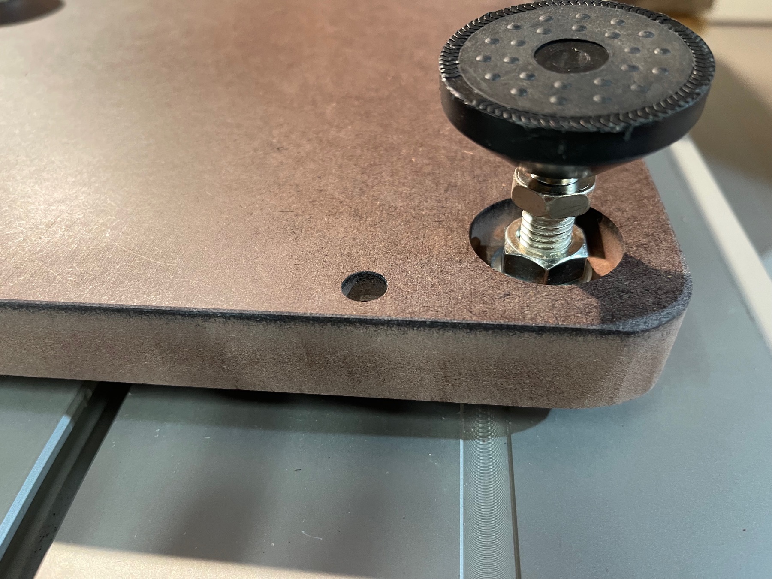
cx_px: 386
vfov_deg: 54.9
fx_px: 558
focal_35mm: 25
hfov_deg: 69.4
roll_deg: +3.2
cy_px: 290
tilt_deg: -41.4
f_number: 1.6
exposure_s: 1/50
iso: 250
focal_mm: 5.1
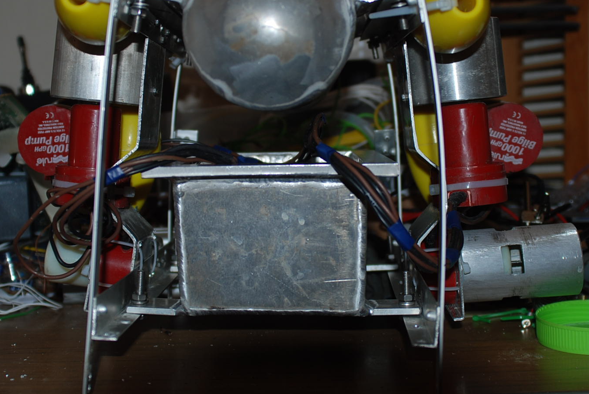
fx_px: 918
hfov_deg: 35.6
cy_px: 170
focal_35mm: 56
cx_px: 321
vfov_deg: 24.2
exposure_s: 1/60
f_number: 2.8
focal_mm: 26
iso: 100
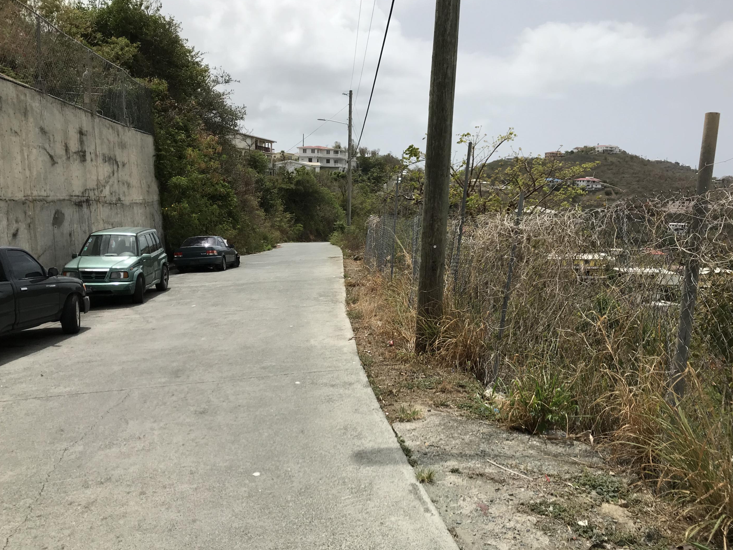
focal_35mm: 30
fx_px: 635
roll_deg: +0.1
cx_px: 370
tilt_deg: -7.0
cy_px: 291
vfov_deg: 46.8
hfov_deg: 60.0
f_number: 1.8
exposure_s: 1/4566
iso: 20
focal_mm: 3.99
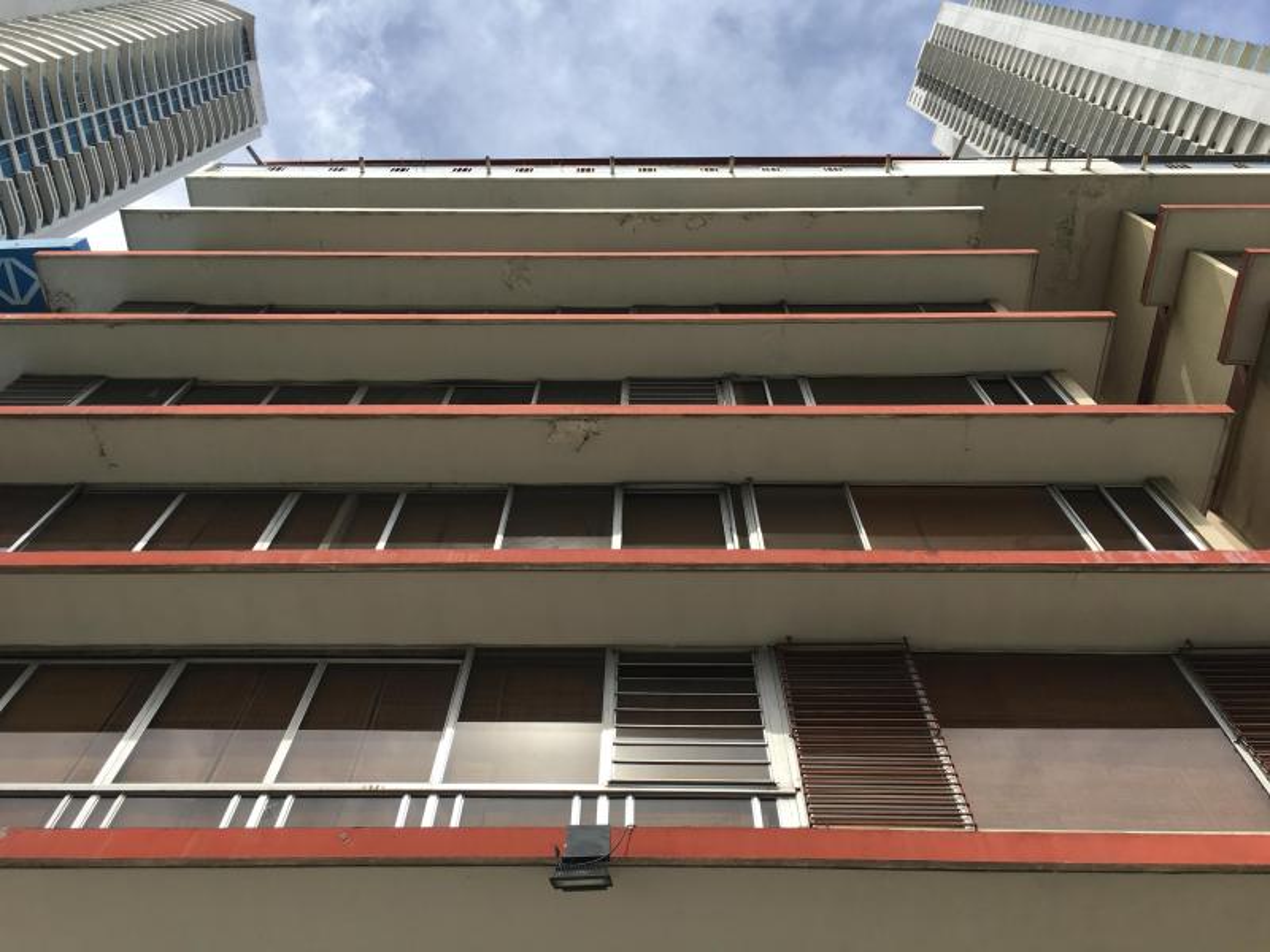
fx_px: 1064
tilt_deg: +64.1
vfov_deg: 48.2
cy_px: 476
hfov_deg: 61.7
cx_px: 635
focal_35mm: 29
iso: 25
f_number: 2.2
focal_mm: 4.15
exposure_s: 1/1923
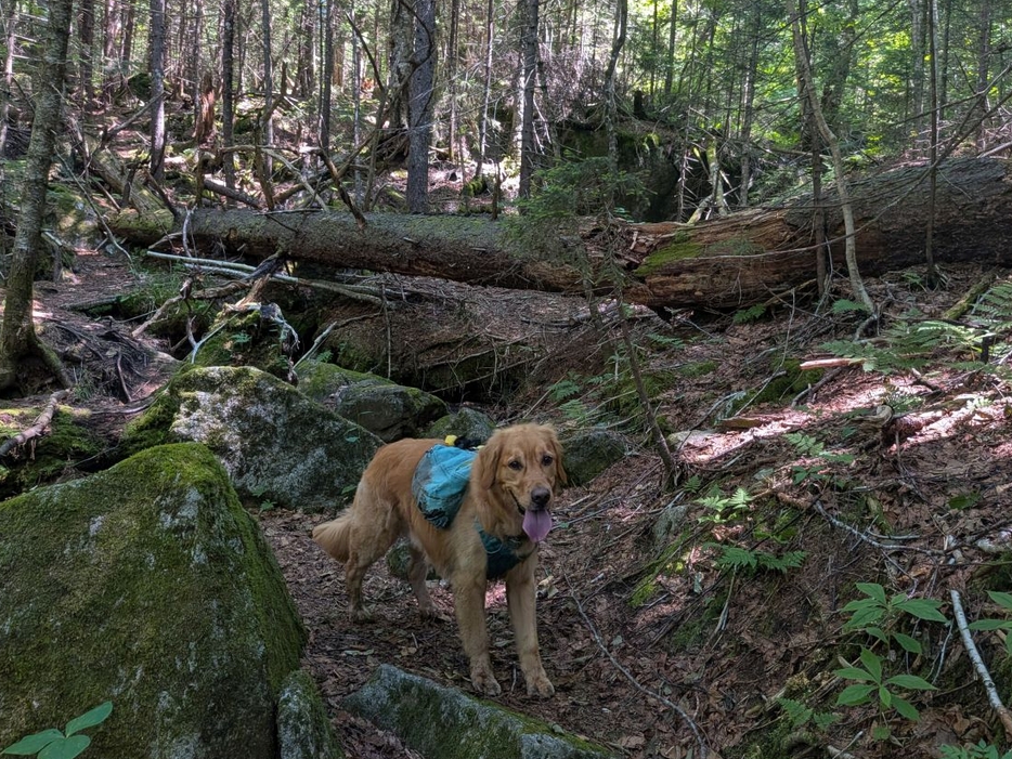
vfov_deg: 49.7
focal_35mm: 28
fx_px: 819
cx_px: 553
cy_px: 343
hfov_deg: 63.3
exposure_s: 1/261
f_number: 1.7
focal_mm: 4.53
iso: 354
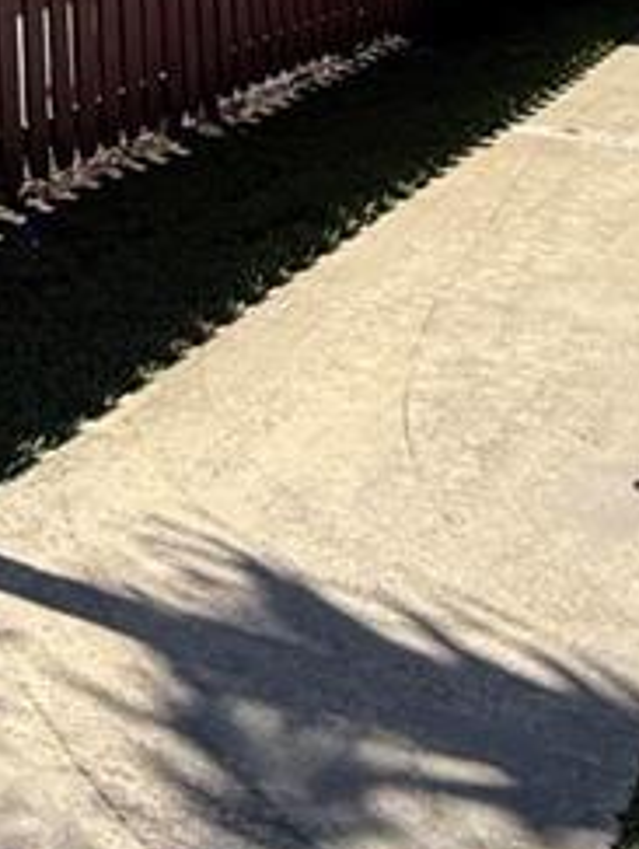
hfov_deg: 19.1
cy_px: -468
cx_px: -286
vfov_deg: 22.4
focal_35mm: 69
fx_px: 1694
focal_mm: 2.22
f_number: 2.2
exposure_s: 1/2976
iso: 80
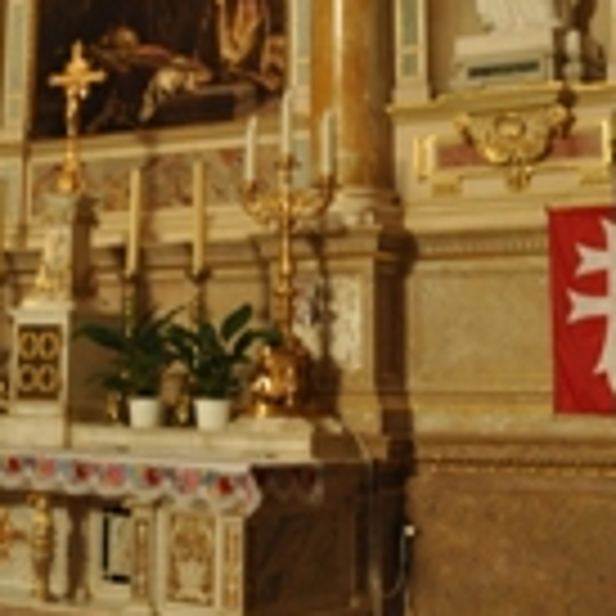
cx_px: 193
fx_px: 1510
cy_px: -63
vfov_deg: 21.8
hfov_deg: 22.9
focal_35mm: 75
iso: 1000
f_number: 3.5
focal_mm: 18
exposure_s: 1/10
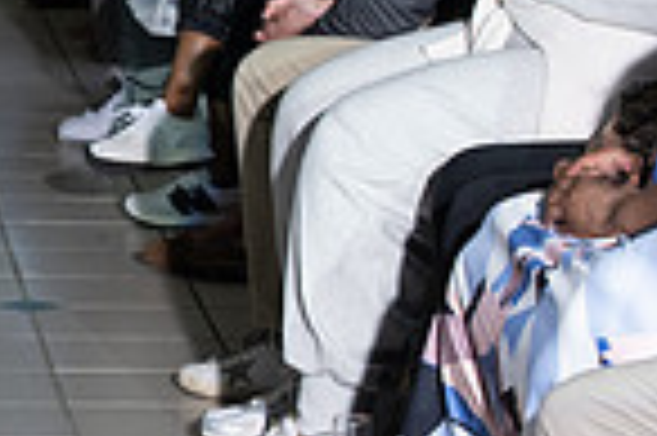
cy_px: 11
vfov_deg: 4.9
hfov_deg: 7.1
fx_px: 5086
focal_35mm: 279
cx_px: -626
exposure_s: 1/160
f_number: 5.6
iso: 1250
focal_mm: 70
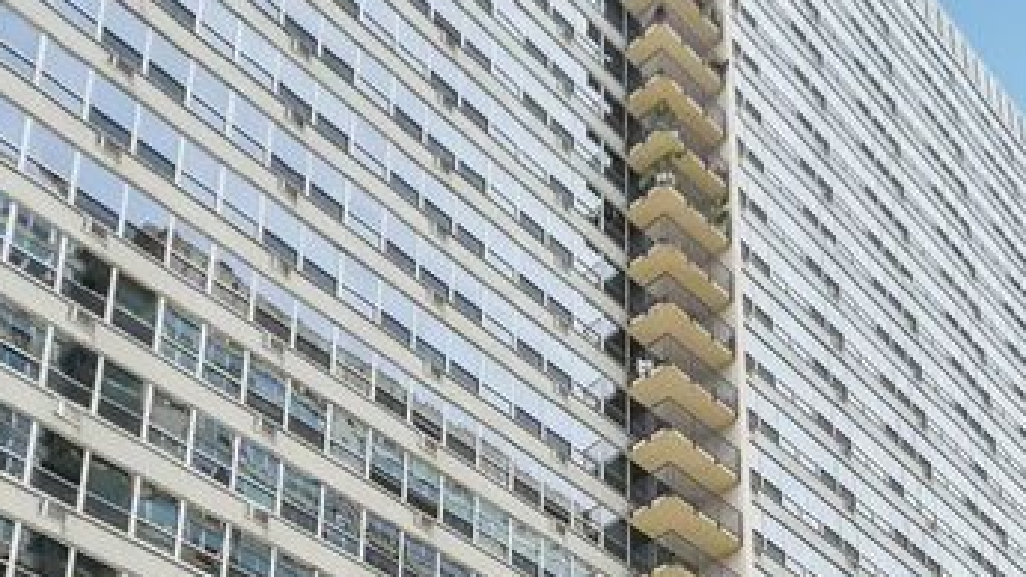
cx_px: 651
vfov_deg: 18.0
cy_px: 968
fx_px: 1523
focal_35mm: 56
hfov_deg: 37.0
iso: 400
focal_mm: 12
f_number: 8
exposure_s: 1/500
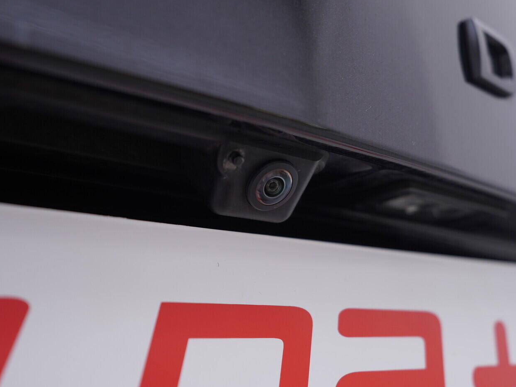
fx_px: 596
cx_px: 242
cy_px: 192
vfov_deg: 36.0
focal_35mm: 40
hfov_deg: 46.8
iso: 125
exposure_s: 1/50
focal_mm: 24
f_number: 3.2
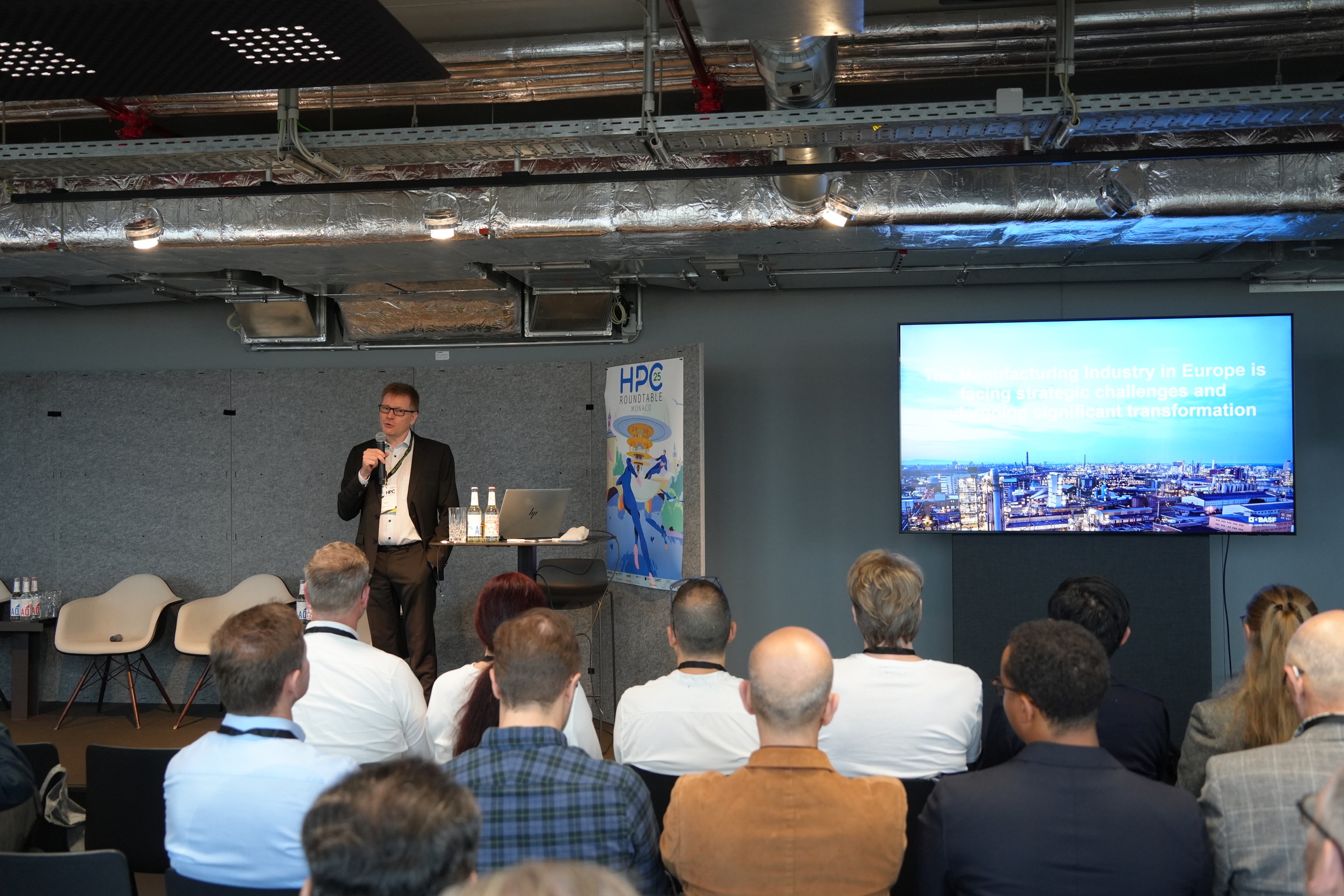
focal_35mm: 33
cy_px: 448
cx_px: 672
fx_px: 1232
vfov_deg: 40.0
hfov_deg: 57.2
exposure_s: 1/160
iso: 2000
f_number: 4
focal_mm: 33
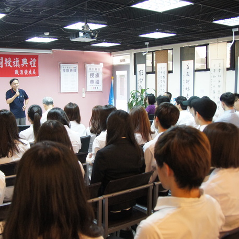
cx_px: 95
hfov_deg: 42.6
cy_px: 121
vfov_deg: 42.8
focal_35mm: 39
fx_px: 305
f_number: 3.5
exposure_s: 1/40
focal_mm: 20
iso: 1000
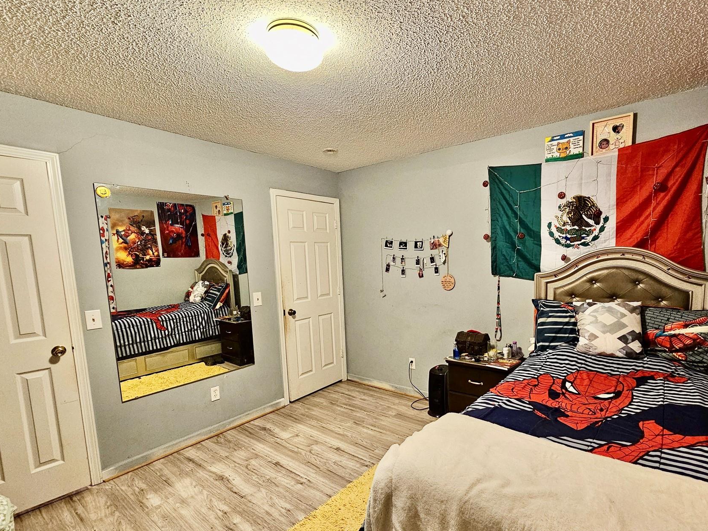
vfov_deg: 77.8
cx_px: 399
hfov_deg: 94.0
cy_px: 296
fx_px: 327
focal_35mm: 16
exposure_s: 1/30
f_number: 2.2
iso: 400
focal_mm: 2.2
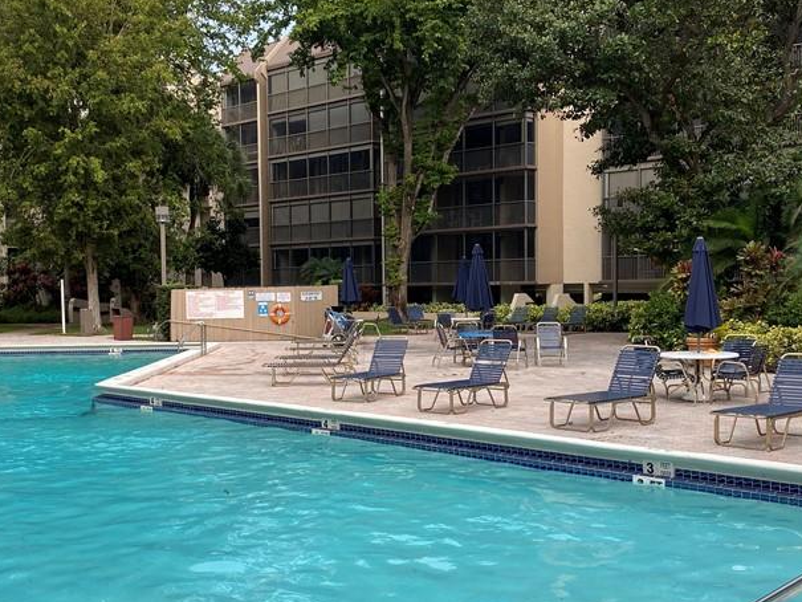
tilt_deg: -2.3
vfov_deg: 32.9
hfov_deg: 42.9
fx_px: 1020
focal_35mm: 44
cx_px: 353
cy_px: 333
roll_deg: +0.8
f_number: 1.8
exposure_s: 1/428
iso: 32
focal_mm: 4.25
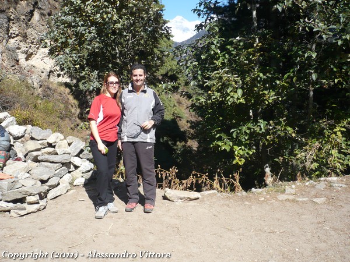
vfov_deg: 40.7
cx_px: 175
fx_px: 354
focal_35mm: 35
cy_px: 131
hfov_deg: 52.6
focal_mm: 5.8
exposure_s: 1/160
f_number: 8
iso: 100
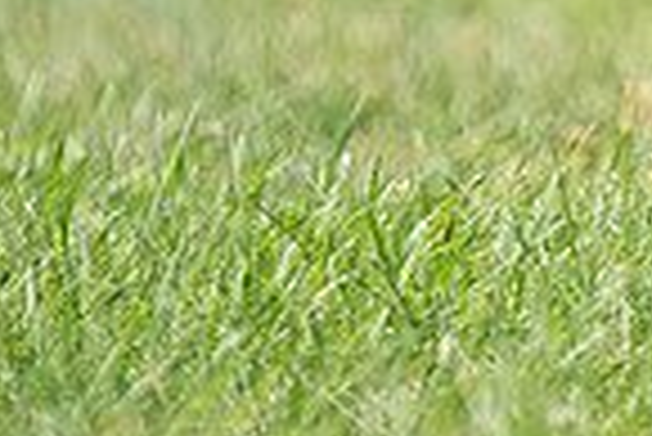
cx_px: 1205
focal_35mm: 2331
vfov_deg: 0.6
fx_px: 42259
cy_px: -227
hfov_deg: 0.9
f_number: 6.3
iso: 1250
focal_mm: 582
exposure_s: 1/4000
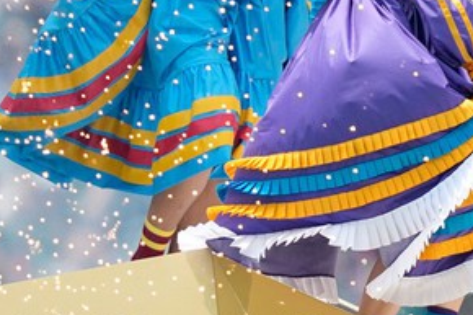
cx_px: 680
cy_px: -134
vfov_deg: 0.7
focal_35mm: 2015
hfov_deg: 1.0
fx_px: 26459
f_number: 2.8
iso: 400
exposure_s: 1/5000
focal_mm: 400
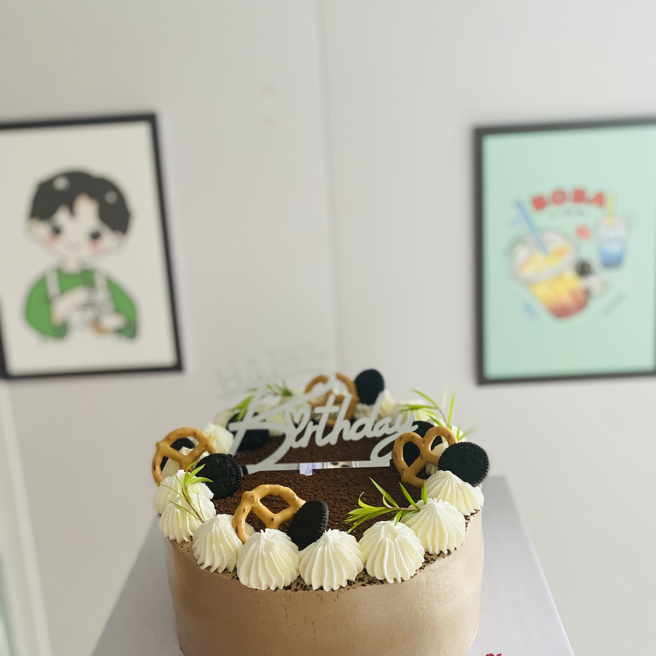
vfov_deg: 52.2
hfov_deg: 52.5
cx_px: 331
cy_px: 394
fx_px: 665
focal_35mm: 31
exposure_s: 1/100
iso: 125
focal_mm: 4.25
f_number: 1.8
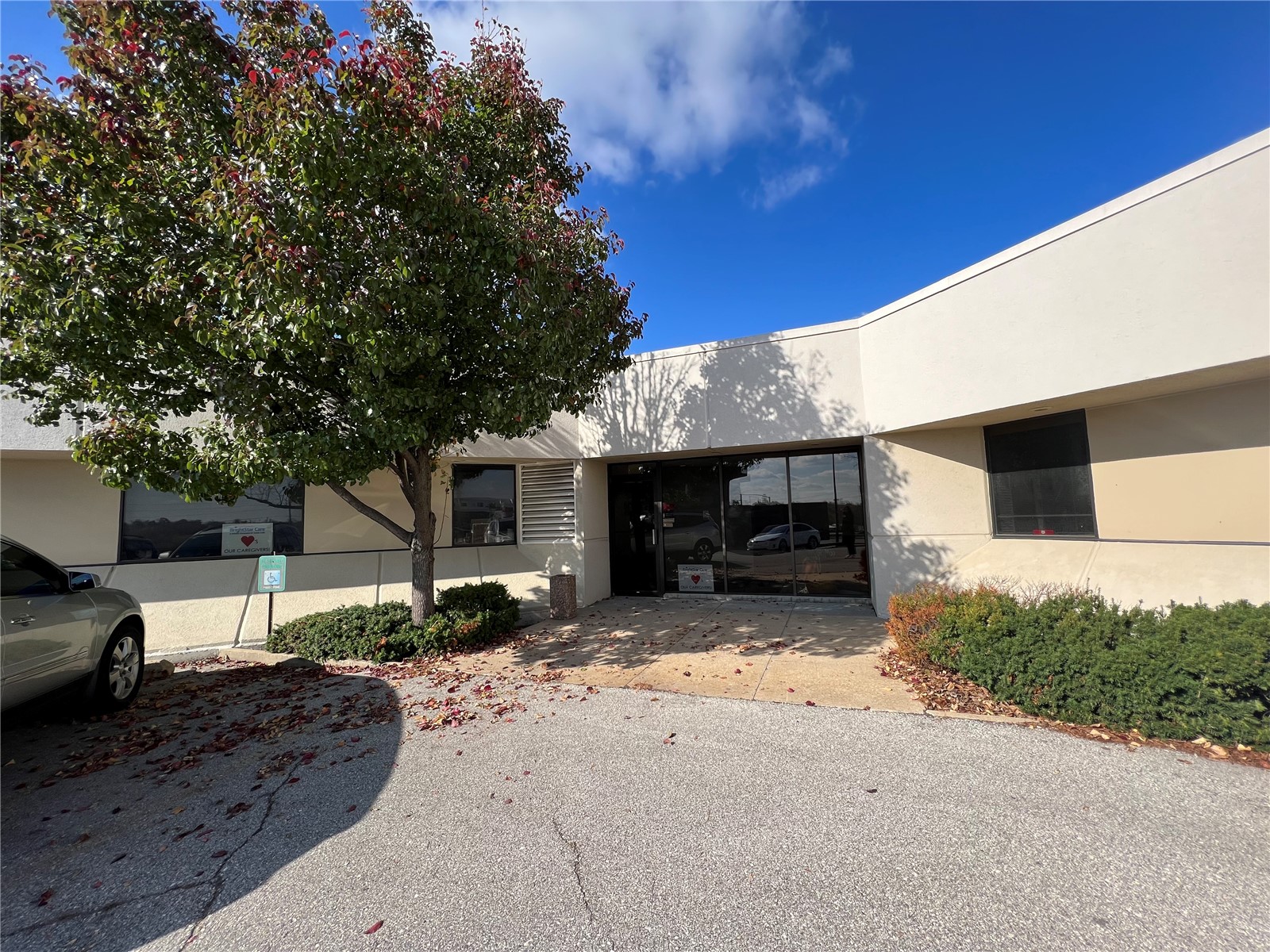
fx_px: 477
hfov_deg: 106.2
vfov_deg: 89.9
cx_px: 635
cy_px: 476
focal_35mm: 13
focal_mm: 1.57
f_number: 1.8
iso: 32
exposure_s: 1/1143
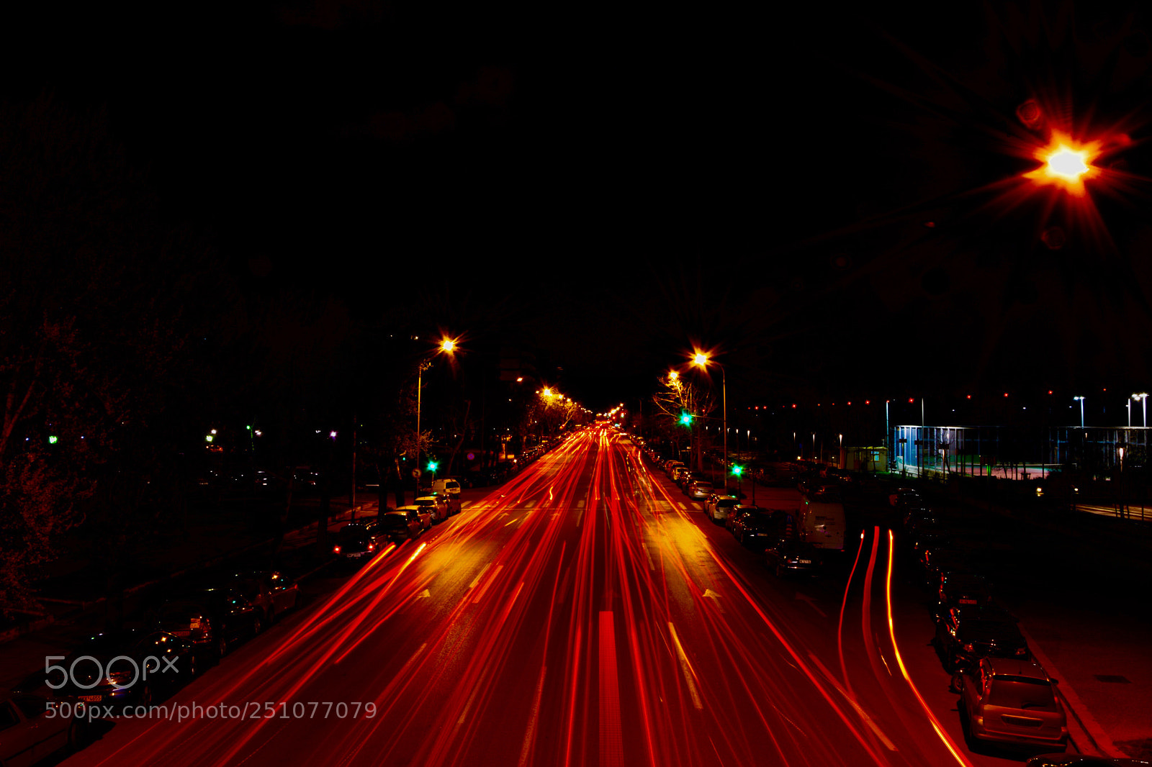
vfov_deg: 41.7
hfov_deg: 59.5
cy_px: 384
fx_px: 1008
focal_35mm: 32
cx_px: 576
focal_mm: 21
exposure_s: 25
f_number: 25
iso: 100
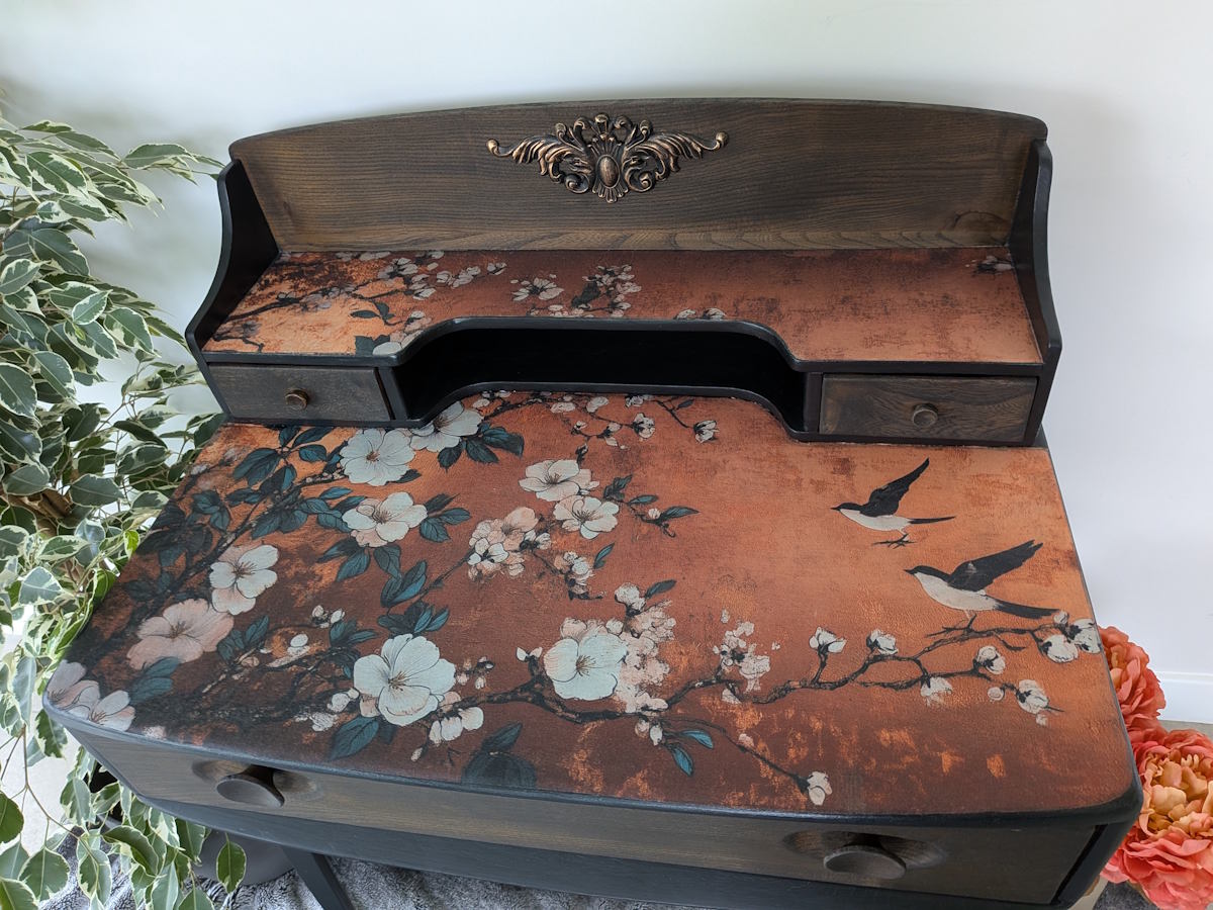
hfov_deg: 71.6
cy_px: 455
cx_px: 606
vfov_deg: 56.8
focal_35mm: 24
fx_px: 841
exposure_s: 1/50
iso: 96
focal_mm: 4.53
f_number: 1.7
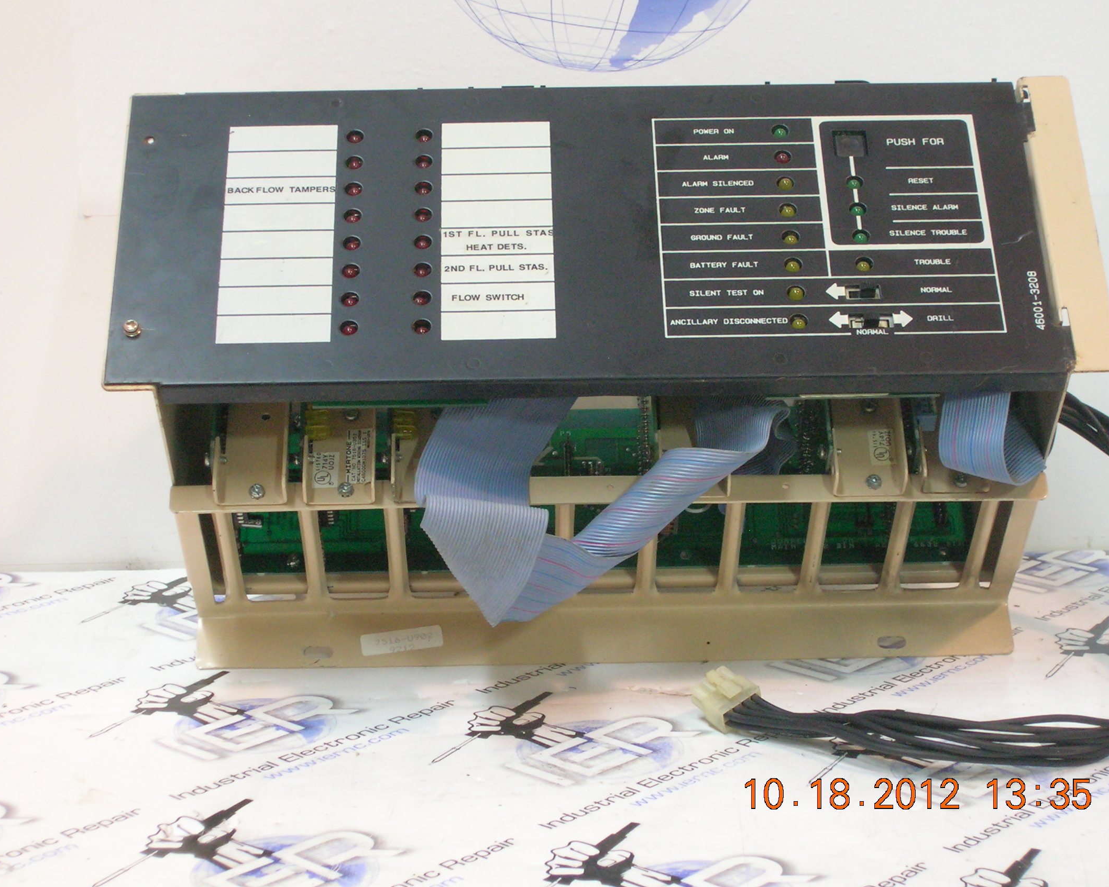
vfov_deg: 19.7
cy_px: 439
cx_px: 569
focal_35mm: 78
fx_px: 2560
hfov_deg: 24.4
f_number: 4
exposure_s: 1/4.2
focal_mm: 12.3
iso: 183
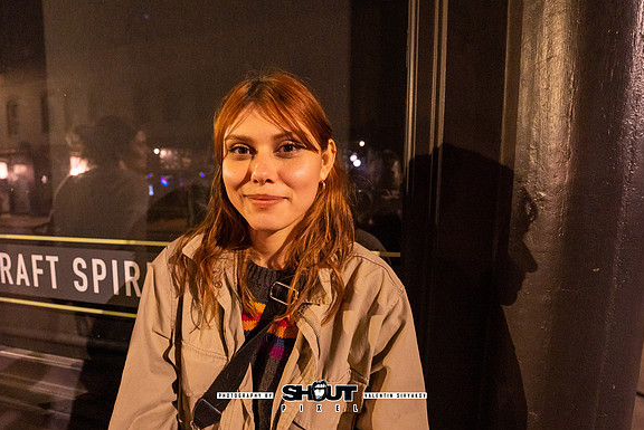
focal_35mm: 16
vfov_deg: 73.8
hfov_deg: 96.5
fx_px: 286
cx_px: 296
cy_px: 225
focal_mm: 14
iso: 3200
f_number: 2.8
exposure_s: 1/160
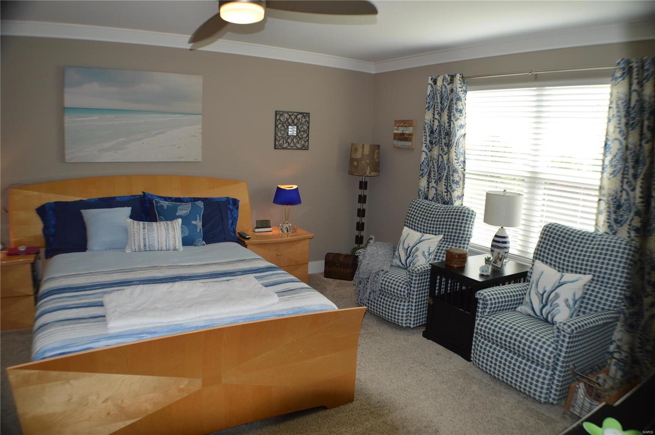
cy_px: 218
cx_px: 328
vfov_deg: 43.5
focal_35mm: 30
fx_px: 545
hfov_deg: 62.0
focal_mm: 20
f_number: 4
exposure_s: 1/125
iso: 220
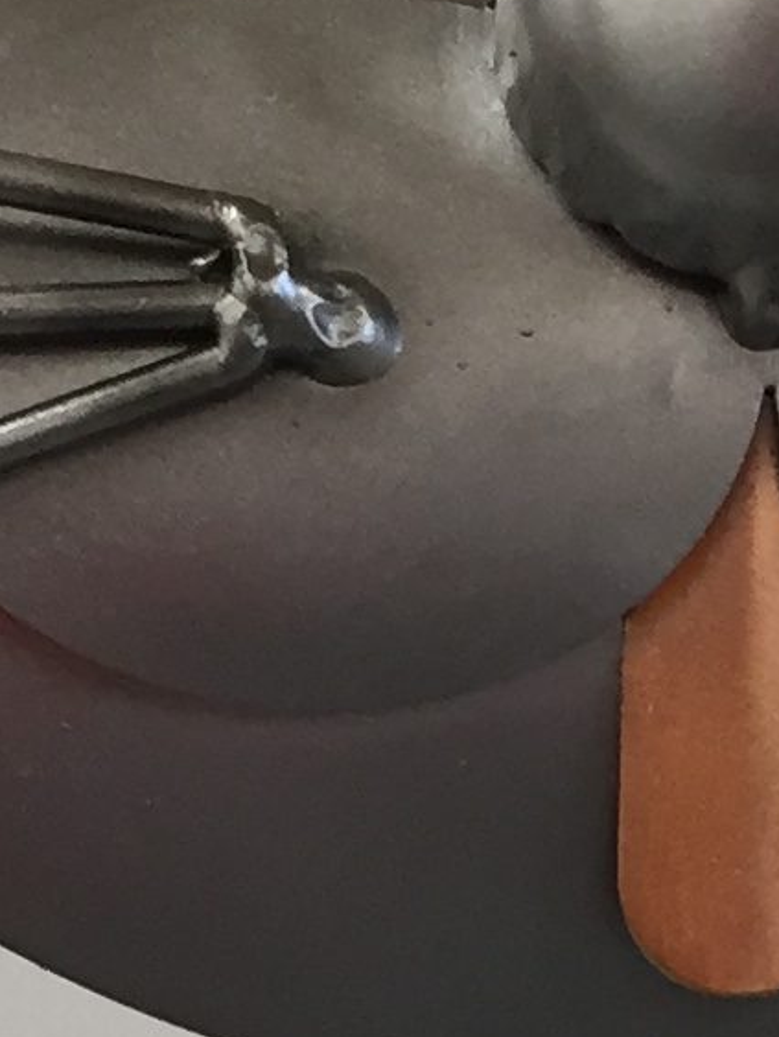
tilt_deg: -6.6
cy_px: 1800
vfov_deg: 11.1
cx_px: 720
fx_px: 5035
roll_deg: +1.9
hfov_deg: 8.8
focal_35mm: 168
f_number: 2.2
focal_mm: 4.15
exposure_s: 1/30
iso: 32
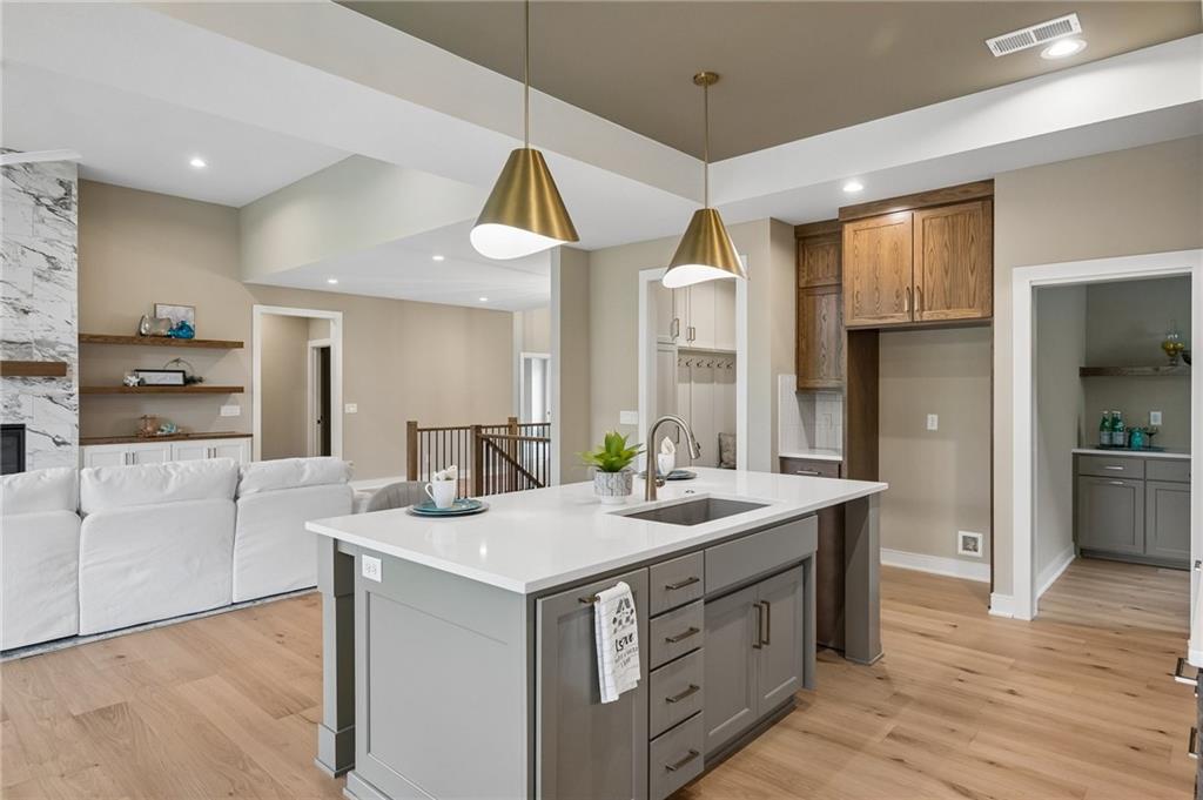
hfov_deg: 84.0
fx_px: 668
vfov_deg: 61.8
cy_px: 400
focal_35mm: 20
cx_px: 602
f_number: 6.3
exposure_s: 1/80
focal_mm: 20
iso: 640
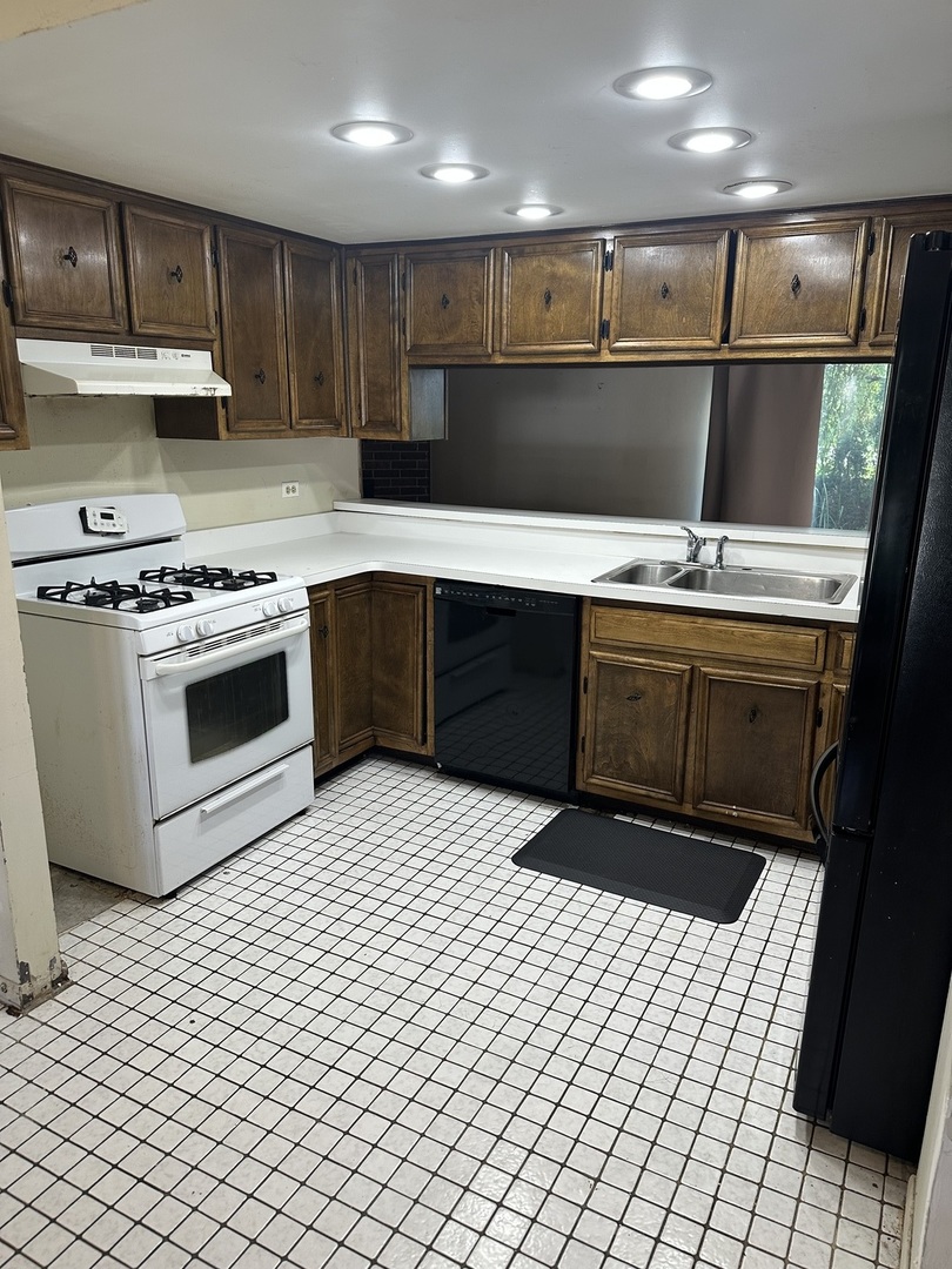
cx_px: 476
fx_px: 880
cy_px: 634
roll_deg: -0.4
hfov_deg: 56.8
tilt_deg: -13.1
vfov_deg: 71.6
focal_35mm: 24
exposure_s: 1/120
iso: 160
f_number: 1.78
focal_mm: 6.86
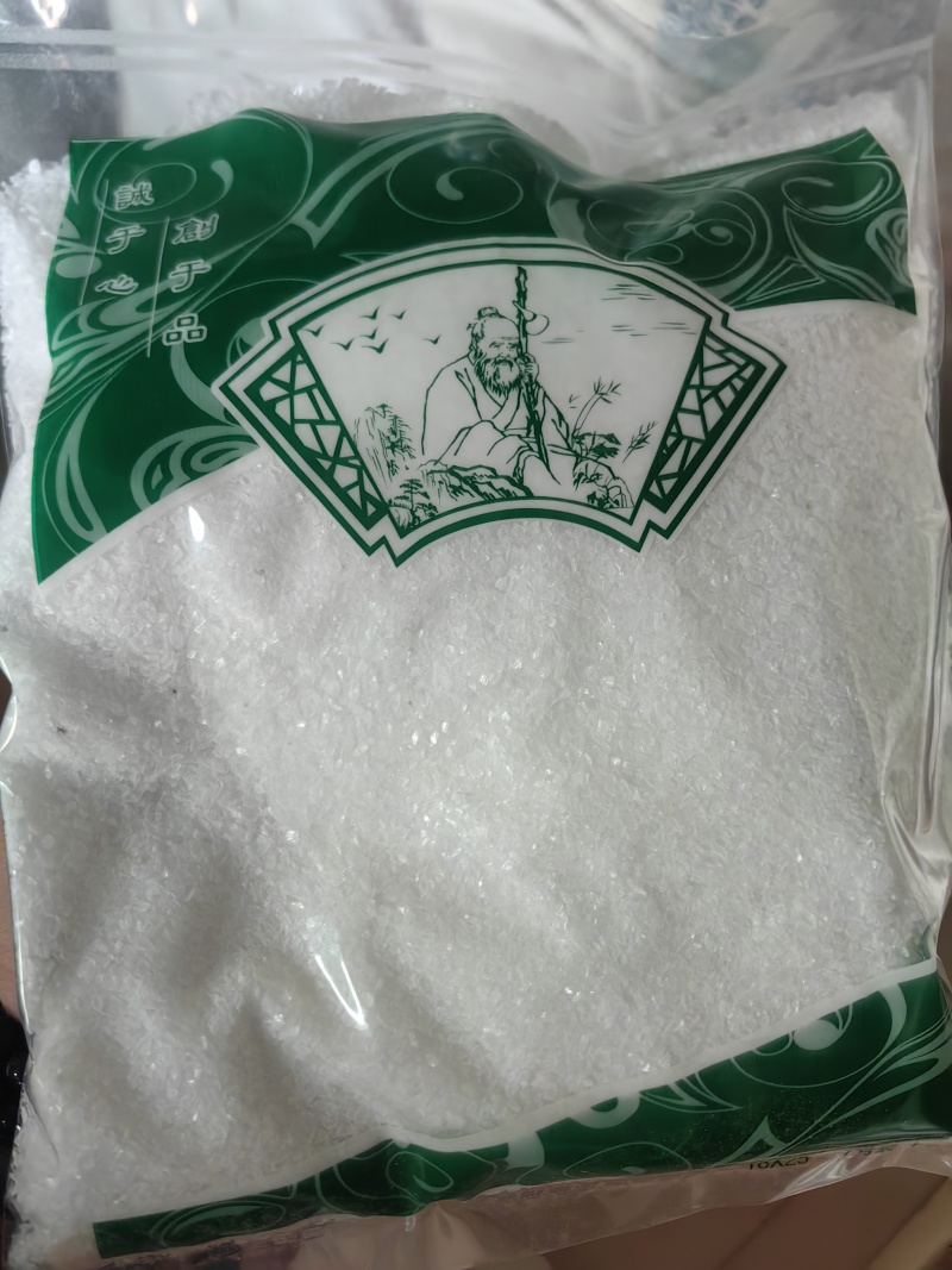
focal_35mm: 27
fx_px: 990
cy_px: 635
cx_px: 476
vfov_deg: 65.3
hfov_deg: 51.3
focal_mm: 5.75
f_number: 2
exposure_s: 1/111
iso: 640
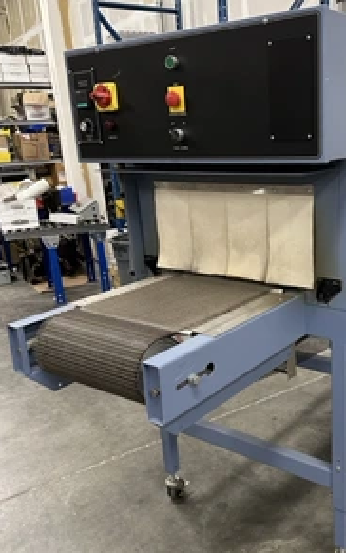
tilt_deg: -16.5
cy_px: 300
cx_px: 268
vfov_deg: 55.2
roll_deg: +2.0
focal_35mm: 35
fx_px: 528
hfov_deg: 35.3
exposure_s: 1/60
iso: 400
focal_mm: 6.86
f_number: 1.78
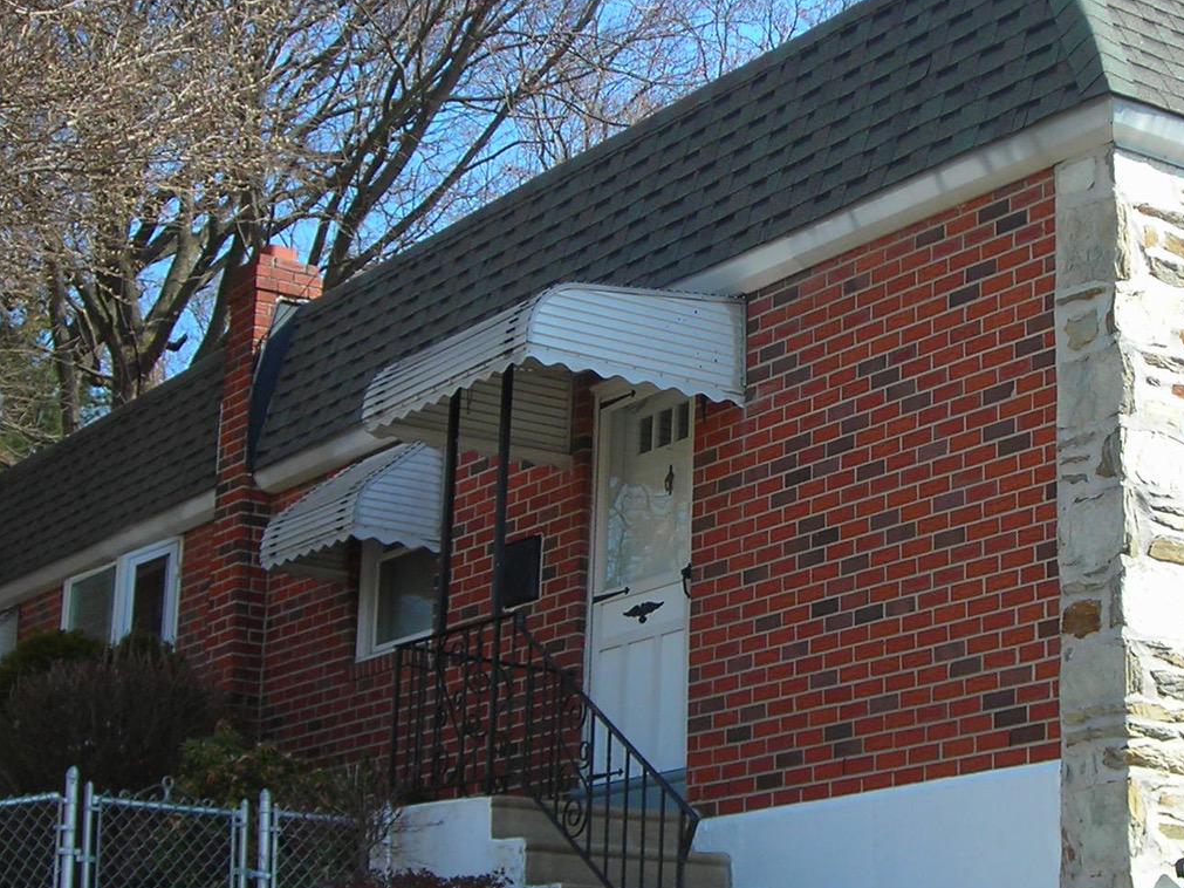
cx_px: 842
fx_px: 2633
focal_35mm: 77
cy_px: 409
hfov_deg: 25.1
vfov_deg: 19.1
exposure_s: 1/379
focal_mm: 6.3
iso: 50
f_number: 3.2
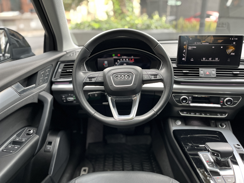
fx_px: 183
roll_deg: -0.2
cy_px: 92
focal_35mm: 26
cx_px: 122
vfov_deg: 53.1
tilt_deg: -20.0
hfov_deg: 67.3
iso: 160
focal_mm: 5.1
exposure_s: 1/53
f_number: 1.6
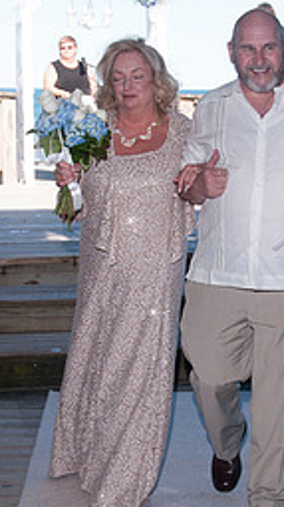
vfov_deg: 24.8
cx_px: 172
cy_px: 251
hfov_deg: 14.0
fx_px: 1154
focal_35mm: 86
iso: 100
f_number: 5.6
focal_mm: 31
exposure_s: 1/250
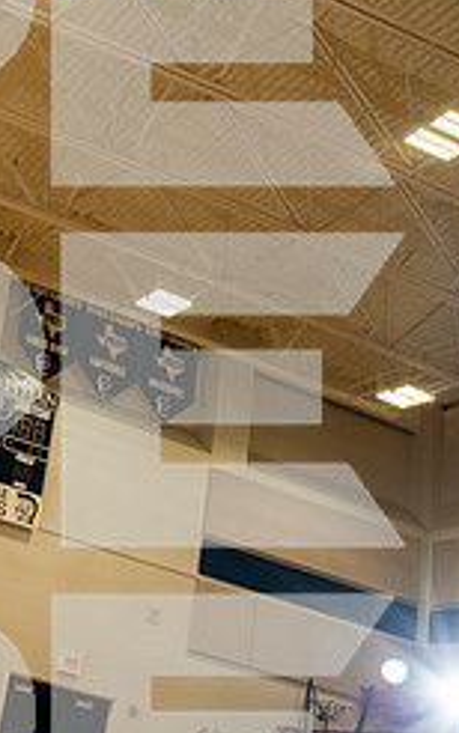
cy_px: 392
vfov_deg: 41.8
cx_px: -355
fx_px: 960
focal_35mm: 48
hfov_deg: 20.0
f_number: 5.6
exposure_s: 1/250
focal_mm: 20
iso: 400
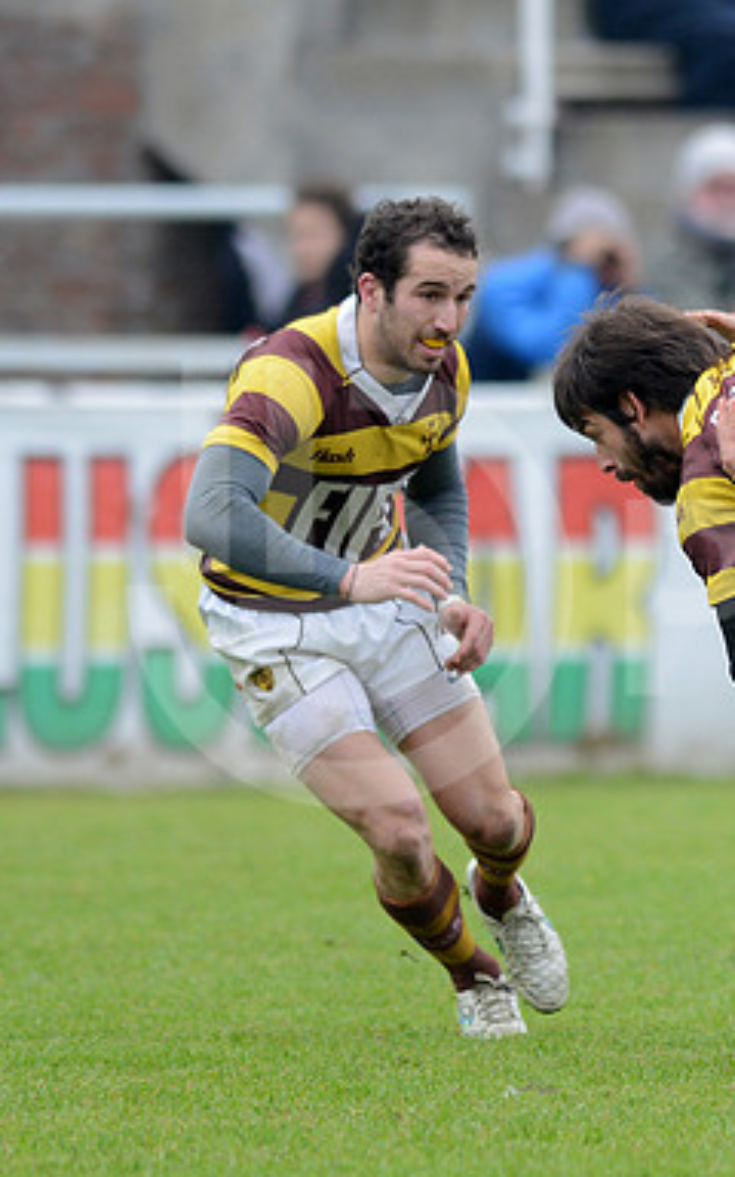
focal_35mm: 646
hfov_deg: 2.0
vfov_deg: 3.3
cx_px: 873
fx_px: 20704
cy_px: 590
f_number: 4
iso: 800
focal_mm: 420
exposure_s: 1/800
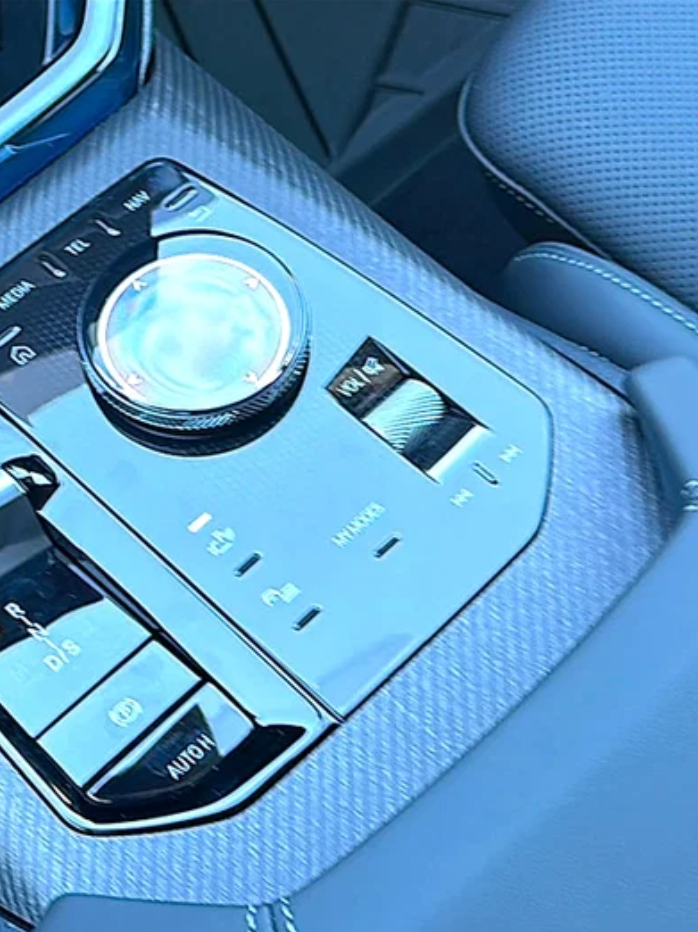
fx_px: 1480
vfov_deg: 35.0
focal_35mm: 55
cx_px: 207
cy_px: 467
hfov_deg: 26.3
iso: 80
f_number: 1.78
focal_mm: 6.86
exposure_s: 1/50
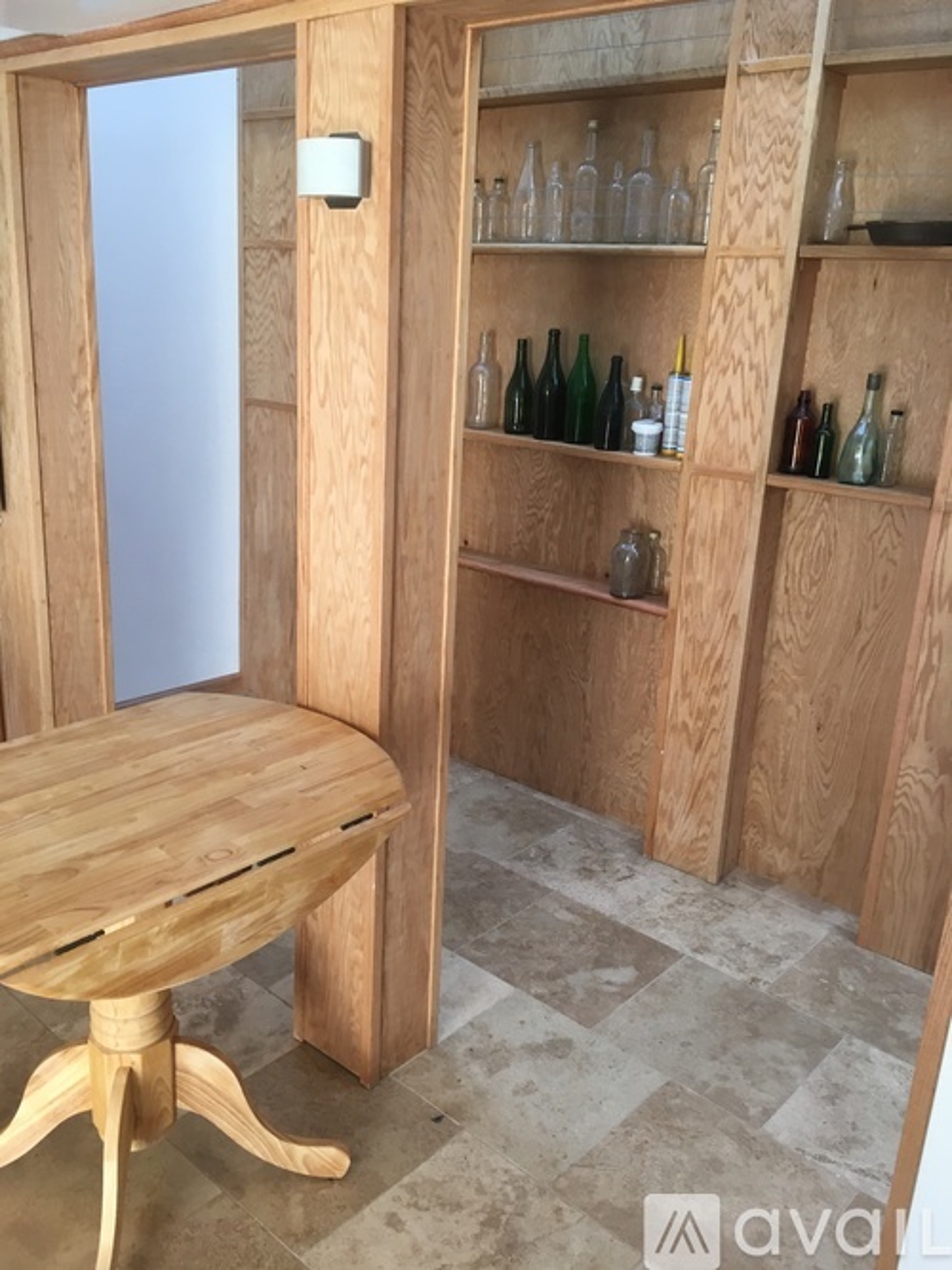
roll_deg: -3.2
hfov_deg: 48.2
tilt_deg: -19.4
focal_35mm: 29
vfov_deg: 61.7
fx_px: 1064
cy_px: 635
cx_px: 476
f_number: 2.2
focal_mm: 4.15
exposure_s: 1/30
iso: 64
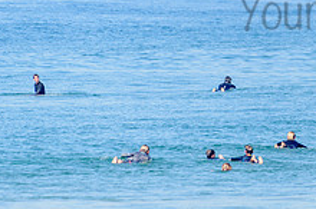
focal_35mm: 1321
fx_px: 11578
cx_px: 386
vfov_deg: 1.0
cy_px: -4
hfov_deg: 1.6
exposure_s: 1/2000
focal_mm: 500
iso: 220
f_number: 5.6
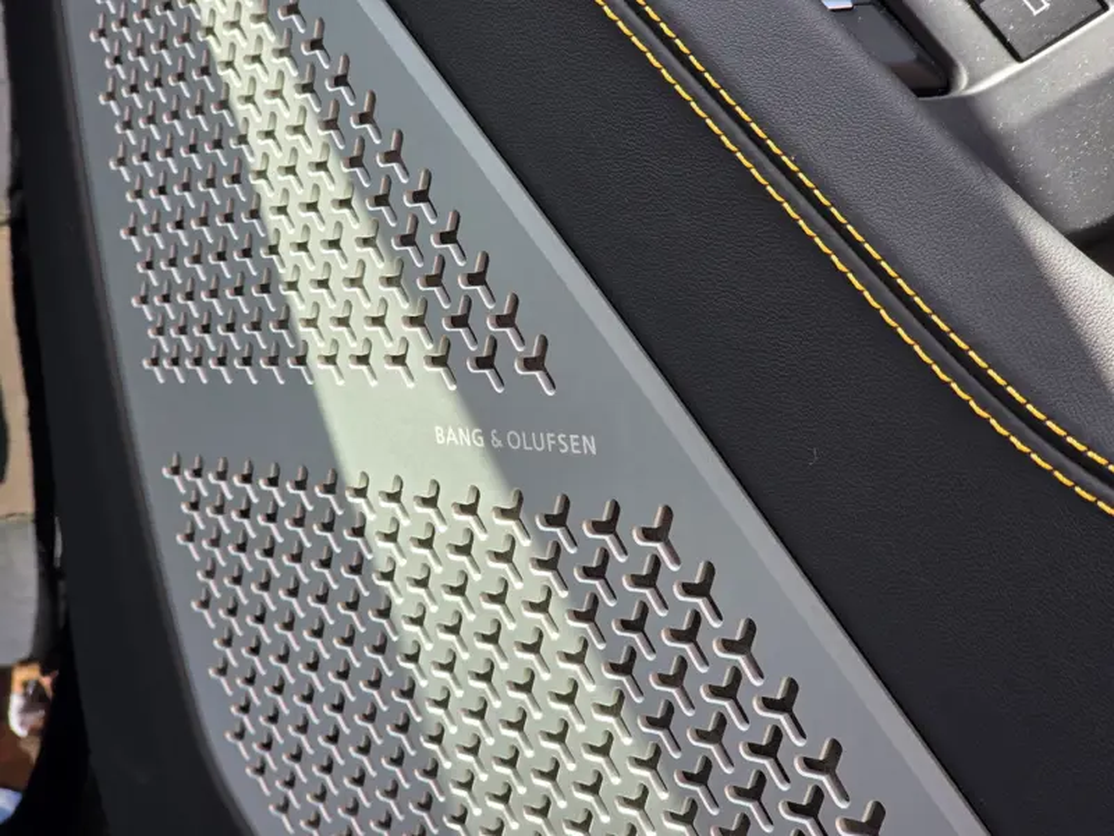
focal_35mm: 69
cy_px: 418
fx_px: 2221
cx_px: 557
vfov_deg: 21.3
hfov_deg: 28.2
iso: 50
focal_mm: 7.9
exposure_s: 1/163
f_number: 2.4
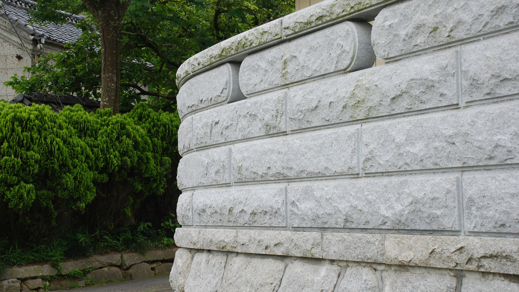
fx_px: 1046
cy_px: 130
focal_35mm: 76
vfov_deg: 15.9
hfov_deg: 27.9
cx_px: 234
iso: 100
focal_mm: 44
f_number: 5
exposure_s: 1/200
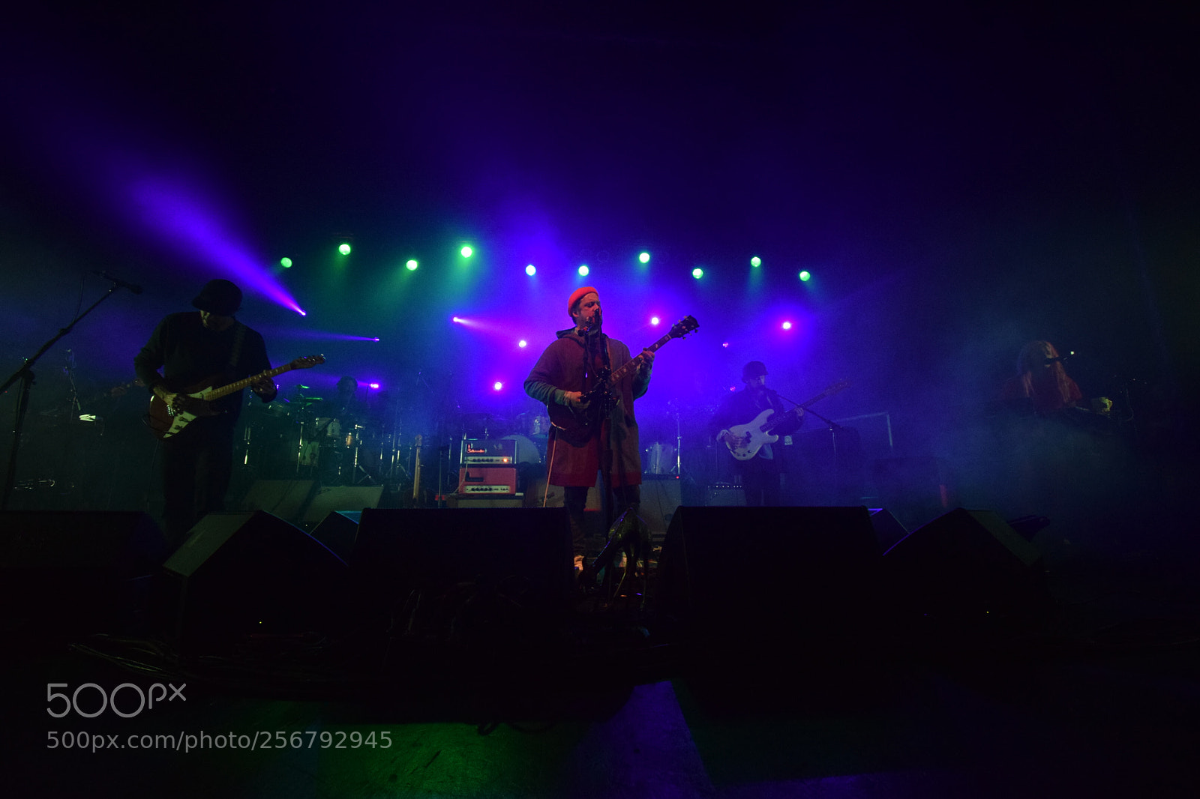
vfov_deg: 77.3
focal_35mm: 15
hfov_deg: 100.4
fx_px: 500
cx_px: 600
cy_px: 400
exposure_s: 1/160
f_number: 4.5
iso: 1600
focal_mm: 10
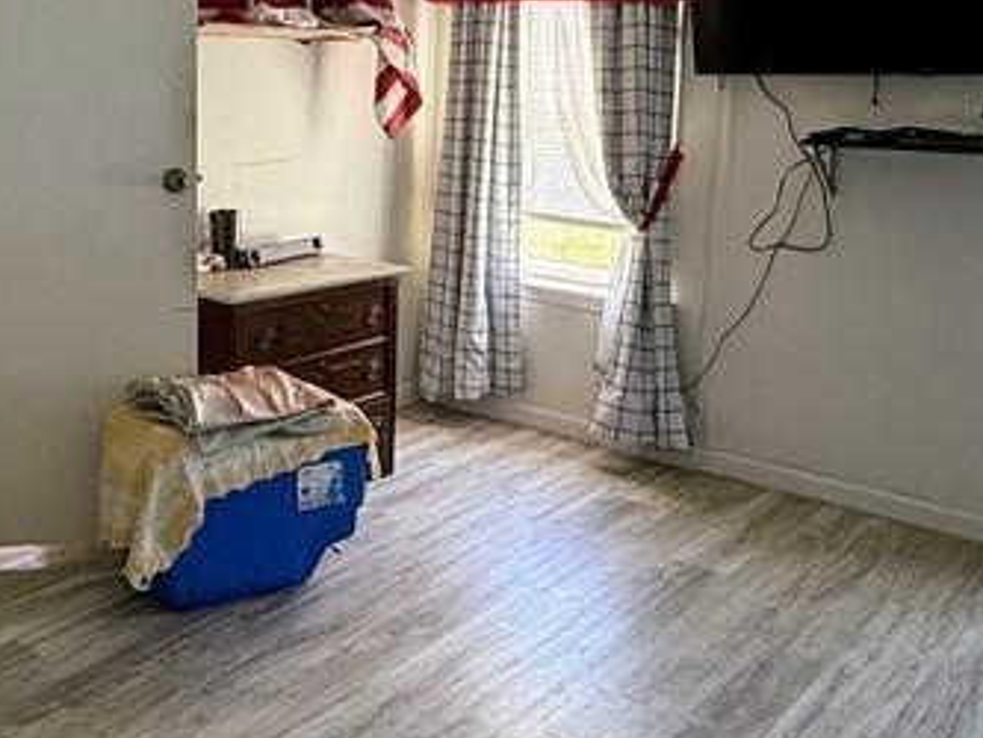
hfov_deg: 43.0
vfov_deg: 33.3
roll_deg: +0.0
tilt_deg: -8.0
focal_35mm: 43
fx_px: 1222
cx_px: 301
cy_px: 233
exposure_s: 1/120
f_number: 2.2
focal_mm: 2.22
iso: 500
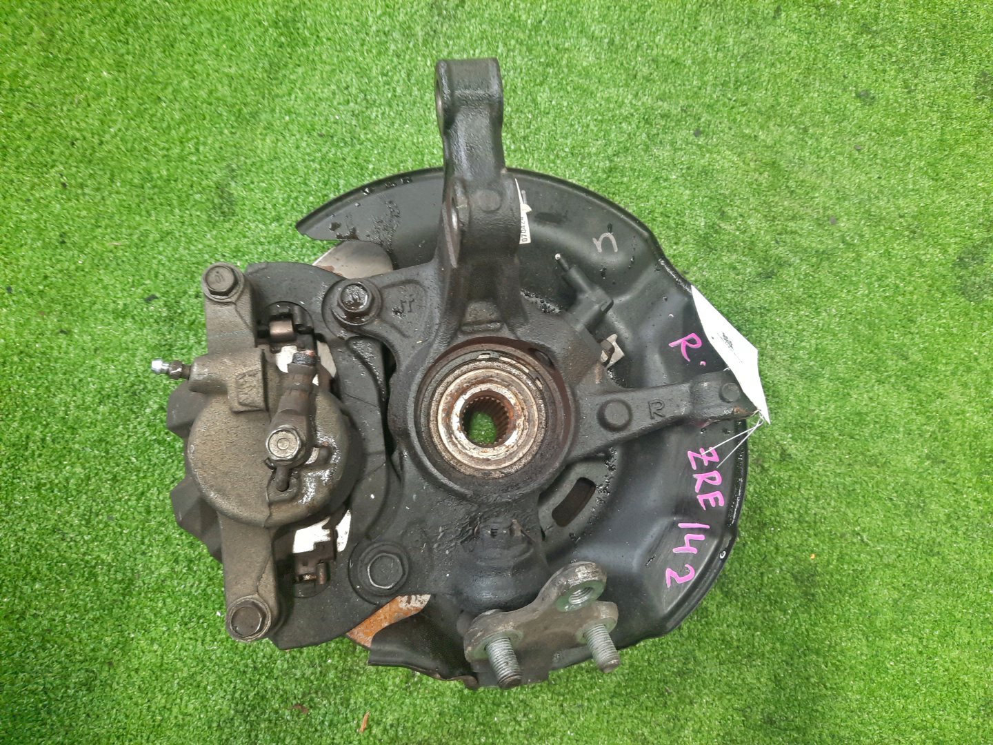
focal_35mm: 25
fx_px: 717
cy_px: 372
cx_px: 496
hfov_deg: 69.4
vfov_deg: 54.9
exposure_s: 1/33
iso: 334
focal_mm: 4.6
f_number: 2
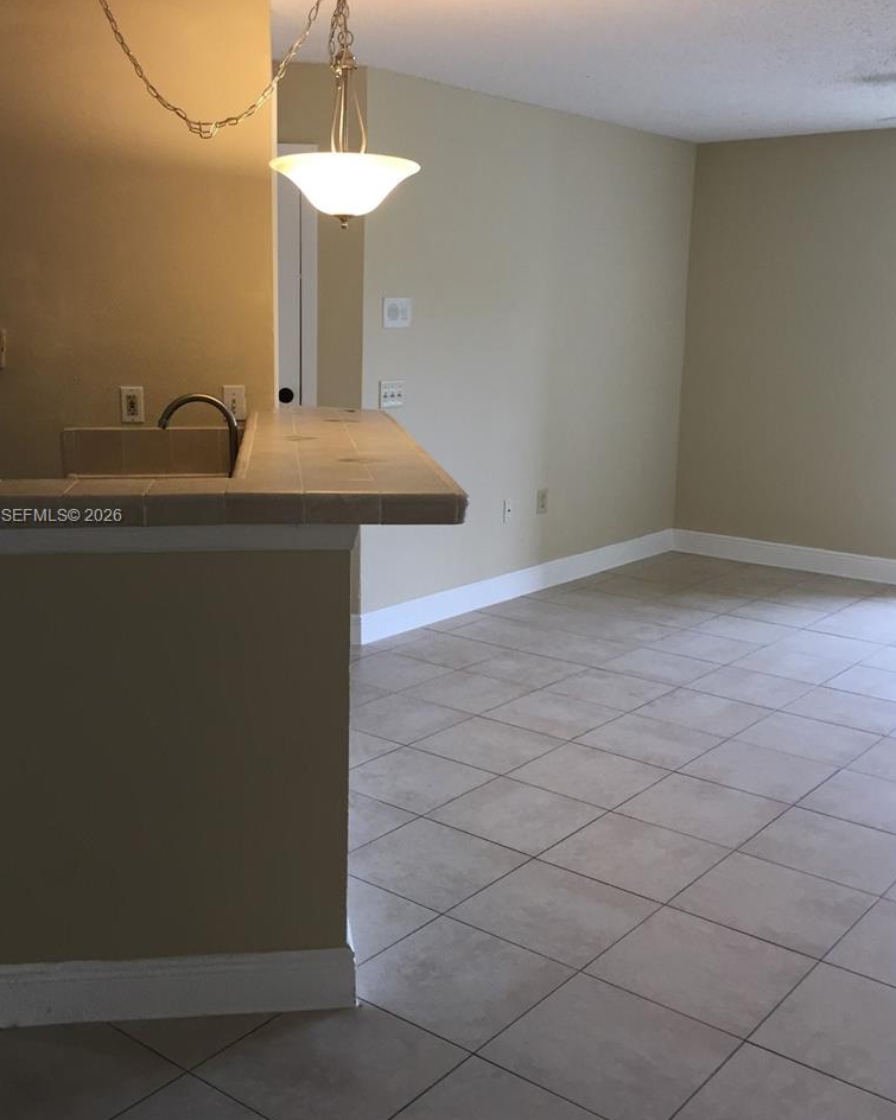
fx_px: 1194
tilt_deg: -10.3
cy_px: 517
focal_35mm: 36
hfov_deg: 41.1
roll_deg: -1.6
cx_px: 437
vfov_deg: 50.2
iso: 32
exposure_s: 1/30
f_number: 2.2
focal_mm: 4.15
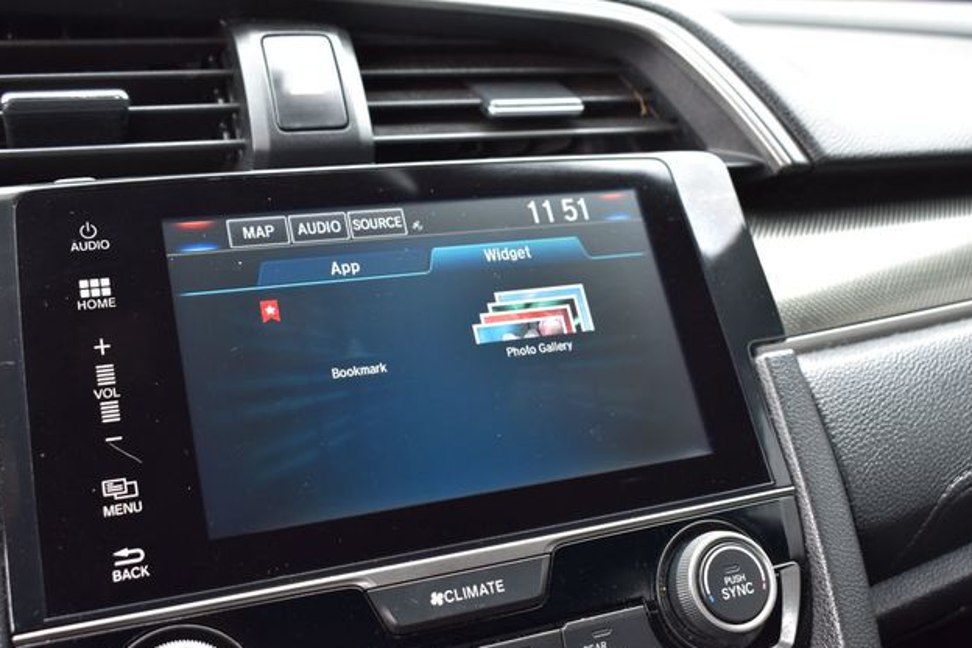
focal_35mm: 40
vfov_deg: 33.4
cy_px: 330
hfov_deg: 48.5
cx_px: 492
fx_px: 1080
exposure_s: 1/30
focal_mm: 26
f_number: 7.1
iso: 400
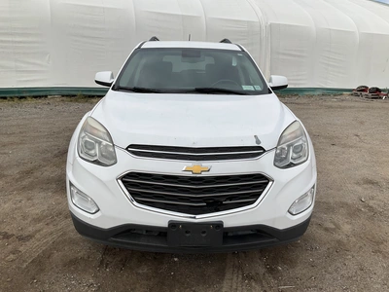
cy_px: 146
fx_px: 326
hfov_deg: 61.7
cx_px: 194
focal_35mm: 29
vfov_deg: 48.2
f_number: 1.8
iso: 25
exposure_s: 1/2427
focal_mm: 3
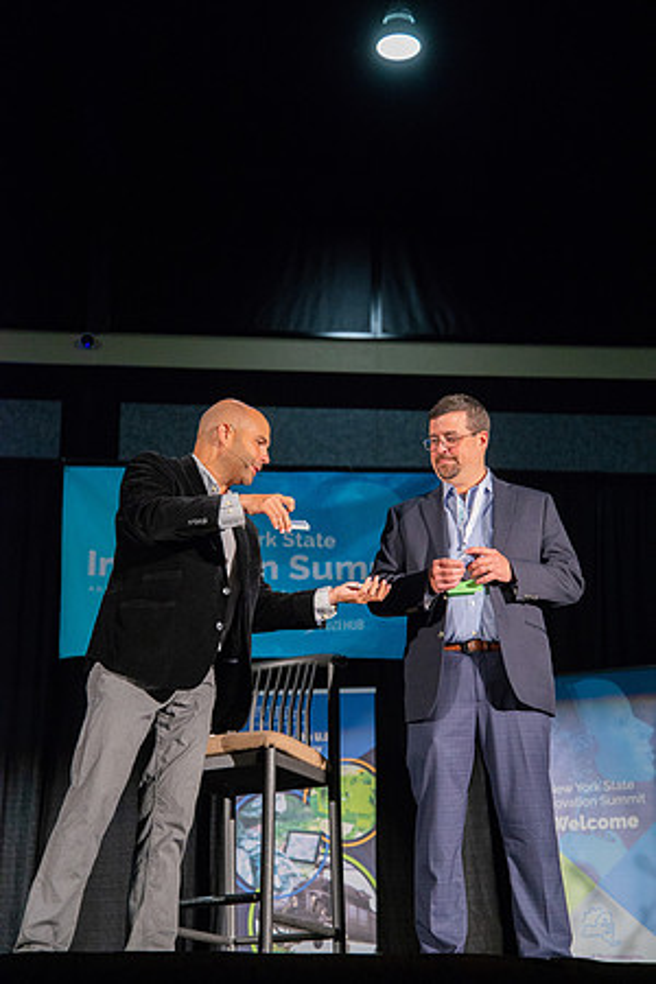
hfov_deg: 20.0
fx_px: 1859
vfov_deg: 29.7
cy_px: 492
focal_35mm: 68
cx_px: 328
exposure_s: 1/200
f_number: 4.5
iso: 2000
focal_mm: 68
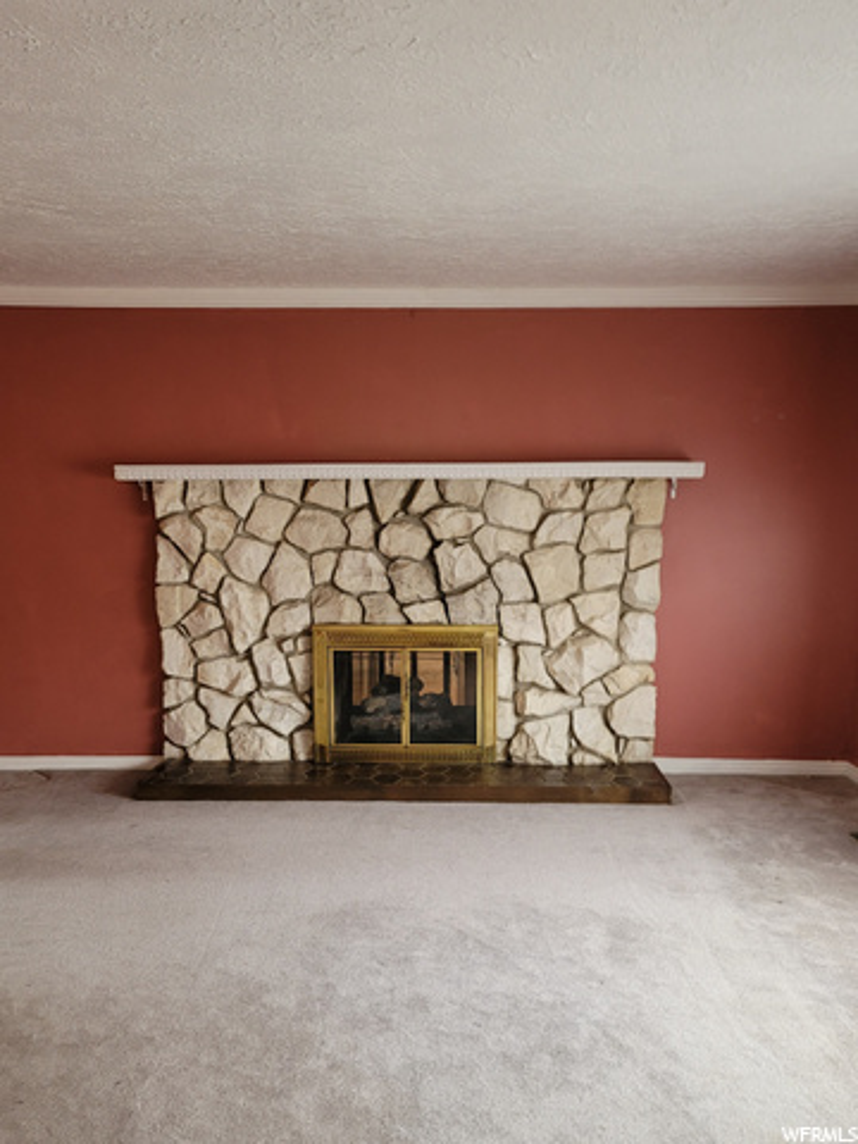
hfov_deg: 54.9
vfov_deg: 69.4
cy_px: 572
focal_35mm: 25
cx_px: 429
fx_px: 826
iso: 200
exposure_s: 1/59.2
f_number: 1.8
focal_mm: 7
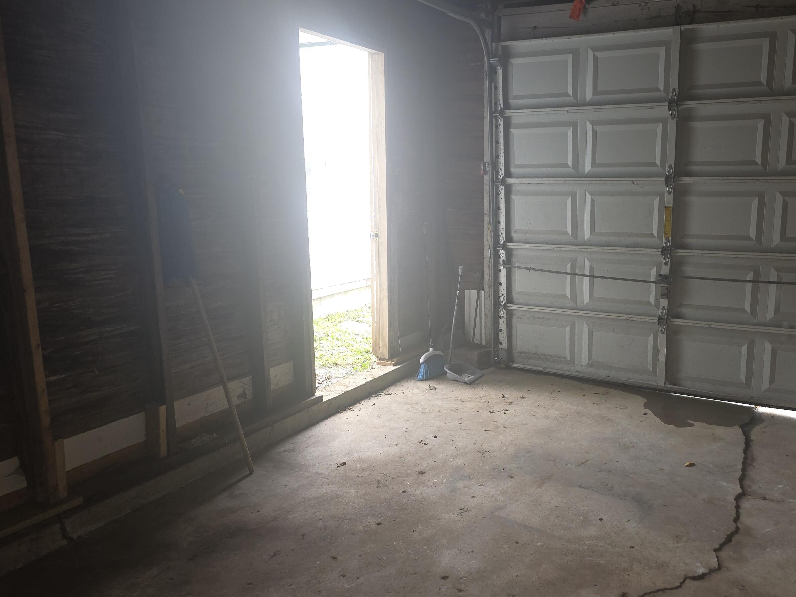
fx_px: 667
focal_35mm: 29
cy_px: 289
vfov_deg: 48.2
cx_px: 497
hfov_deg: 60.9
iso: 125
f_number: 1.7
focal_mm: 6.3
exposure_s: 1/40
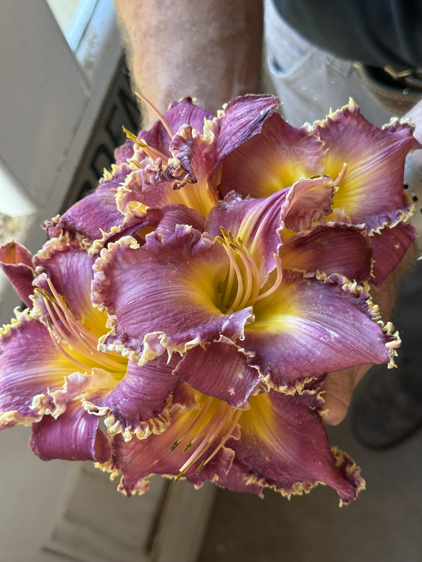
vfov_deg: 39.7
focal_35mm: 48
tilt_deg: -62.0
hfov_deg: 30.3
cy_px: 281
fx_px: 780
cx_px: 211
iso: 100
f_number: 1.78
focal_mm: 6.76
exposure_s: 1/120
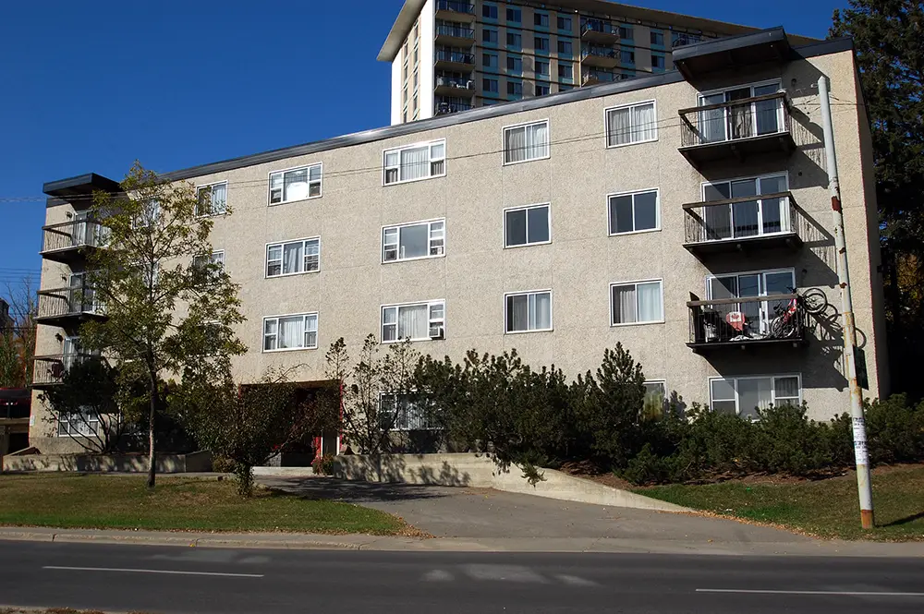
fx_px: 923
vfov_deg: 36.8
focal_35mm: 36
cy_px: 307
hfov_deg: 53.2
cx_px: 462
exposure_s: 1/500
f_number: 11
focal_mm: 24
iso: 200
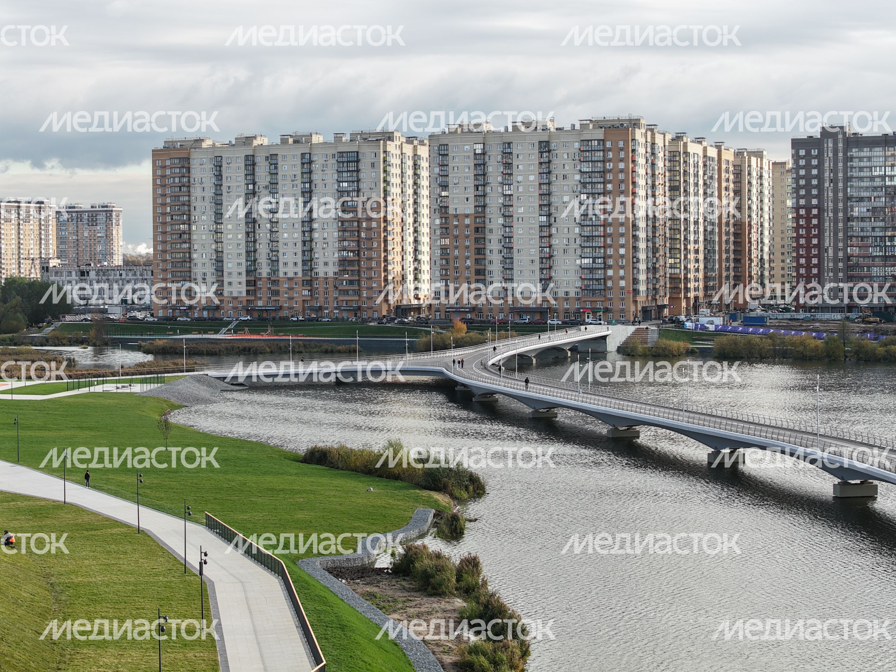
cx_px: 448
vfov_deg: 21.0
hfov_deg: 27.8
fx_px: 1812
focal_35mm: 70
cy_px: 336
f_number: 2.8
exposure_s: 1/50
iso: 100
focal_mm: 19.35
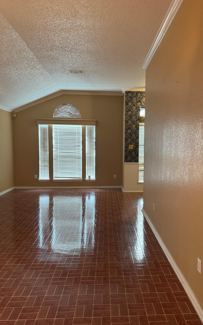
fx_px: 230
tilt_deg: -4.5
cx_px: 124
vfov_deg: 70.4
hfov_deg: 47.3
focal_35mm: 26
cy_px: 162
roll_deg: -0.7
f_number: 1.78
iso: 500
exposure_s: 1/60
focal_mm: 6.76
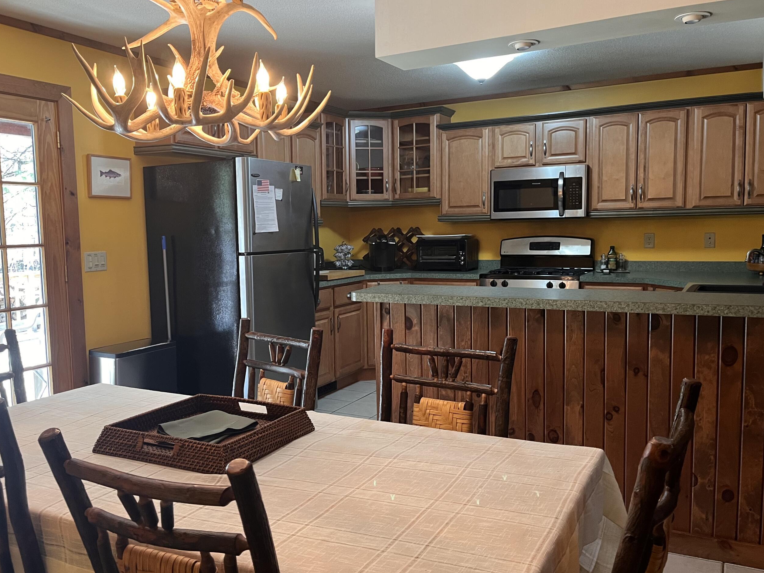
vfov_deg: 45.4
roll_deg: +1.1
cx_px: 335
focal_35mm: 31
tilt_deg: -5.6
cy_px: 297
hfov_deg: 58.2
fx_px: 684
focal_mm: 5.1
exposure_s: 1/60
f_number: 1.6
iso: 250
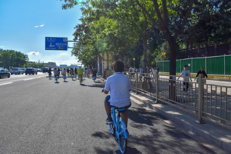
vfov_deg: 26.5
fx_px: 327
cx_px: 116
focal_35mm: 51
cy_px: 77
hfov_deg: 38.9
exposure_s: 1/2000
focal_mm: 34
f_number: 8
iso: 400
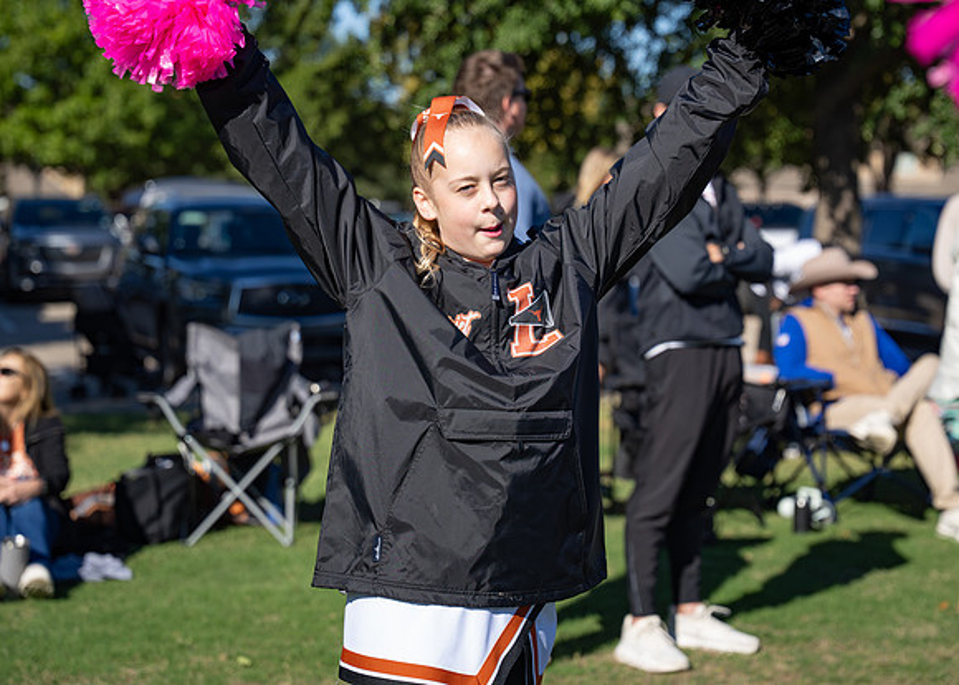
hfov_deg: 24.7
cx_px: 490
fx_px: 2193
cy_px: 276
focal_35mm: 81
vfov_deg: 17.7
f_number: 2.8
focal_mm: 63.8
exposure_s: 1/4000
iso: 250
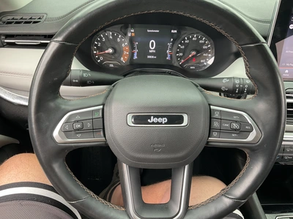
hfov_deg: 61.7
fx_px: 245
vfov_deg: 48.2
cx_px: 146
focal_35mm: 29
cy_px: 110
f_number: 1.8
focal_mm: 3
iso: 64
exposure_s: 1/104
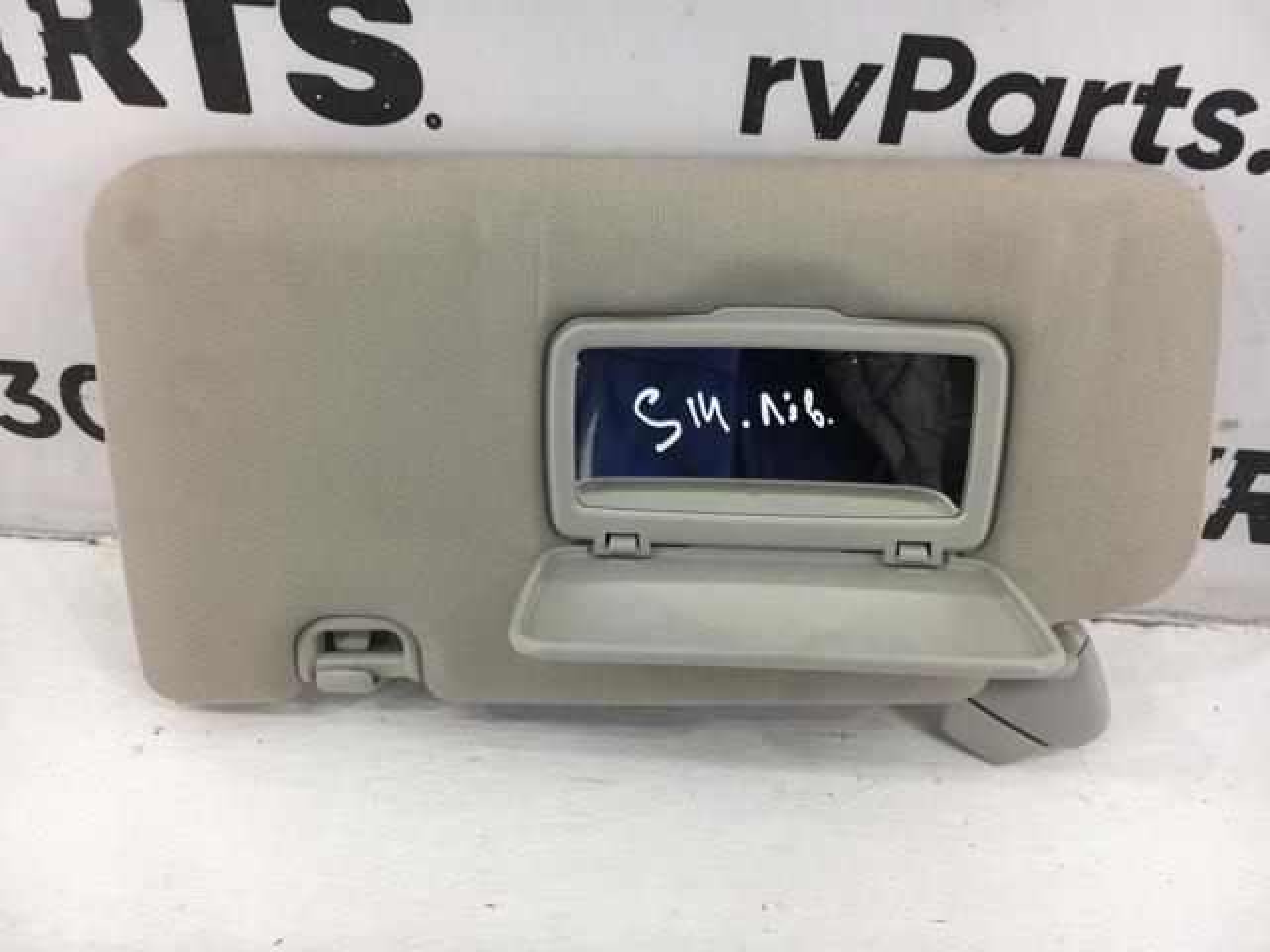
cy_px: 476
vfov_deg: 48.2
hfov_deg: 61.7
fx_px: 1064
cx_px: 635
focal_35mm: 29
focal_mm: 4.15
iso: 25
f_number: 2.2
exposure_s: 1/50
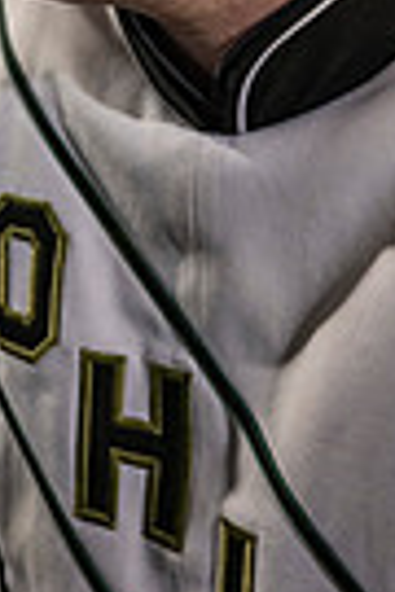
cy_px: -184
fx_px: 1317
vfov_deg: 22.6
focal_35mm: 80
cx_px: -44
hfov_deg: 16.5
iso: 1250
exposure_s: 1/500
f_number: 3.2
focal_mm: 24
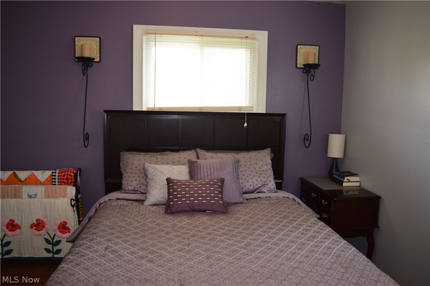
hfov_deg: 67.4
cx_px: 215
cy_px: 143
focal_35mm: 27
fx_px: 322
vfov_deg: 47.9
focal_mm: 18
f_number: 4
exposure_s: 1/60
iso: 800
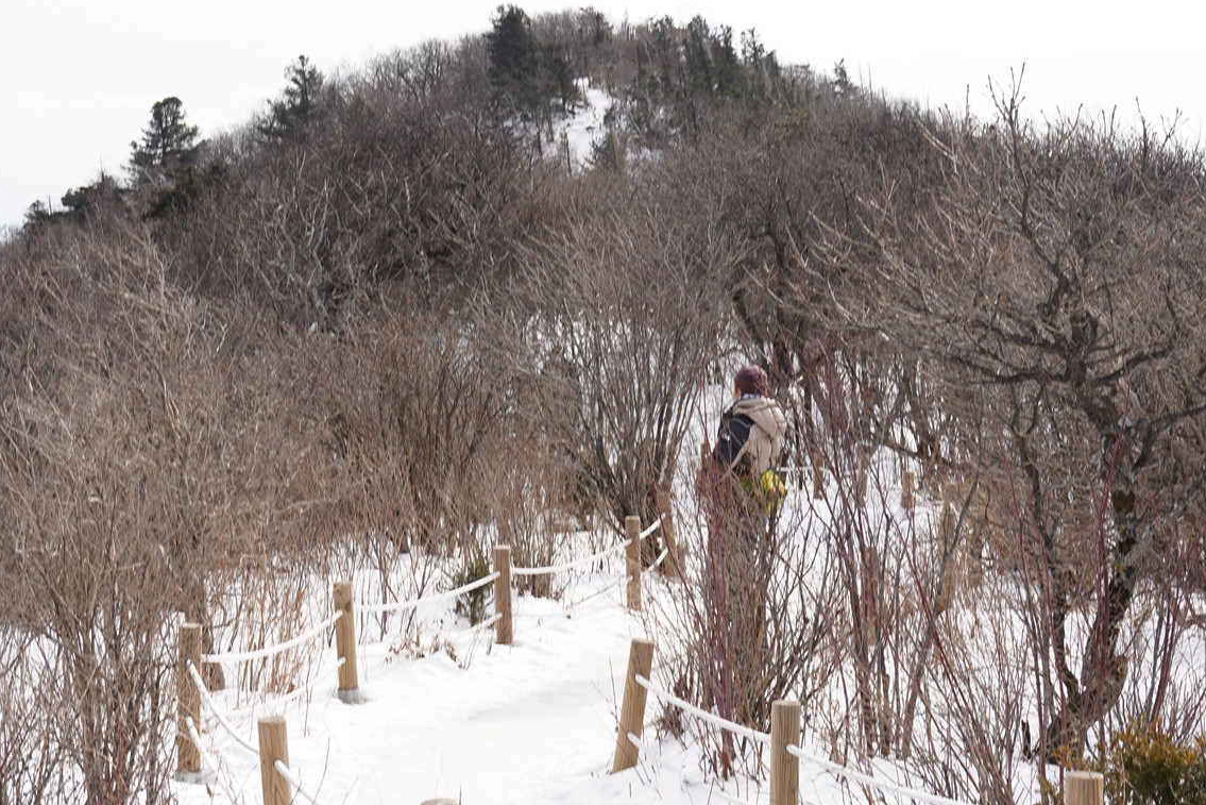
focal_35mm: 74
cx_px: 562
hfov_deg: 27.3
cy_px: 597
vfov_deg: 18.3
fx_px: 2479
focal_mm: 42
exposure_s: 1/100
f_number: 9
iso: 100
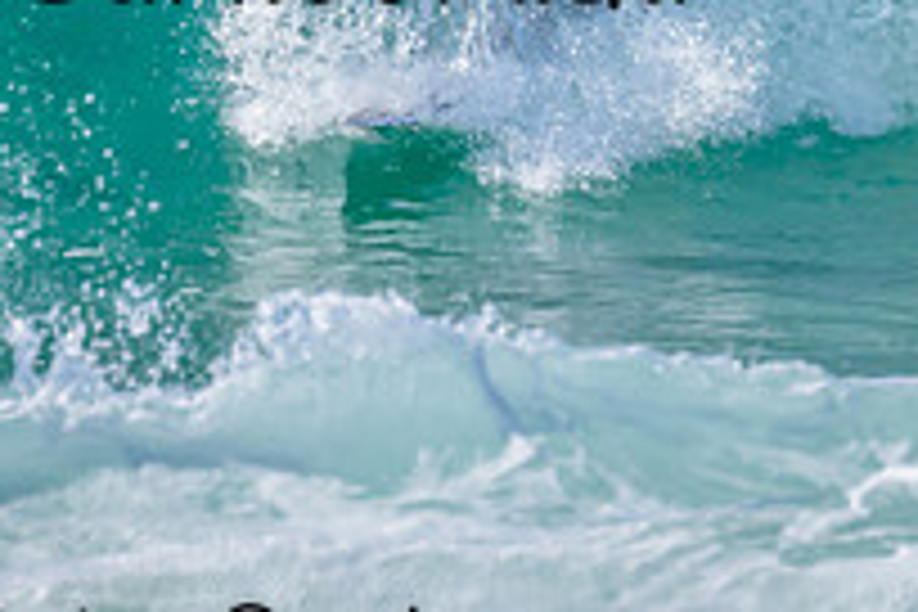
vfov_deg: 0.6
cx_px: 666
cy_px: -355
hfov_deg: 1.0
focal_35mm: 2165
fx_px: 55203
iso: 400
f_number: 11
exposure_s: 1/800
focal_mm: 560
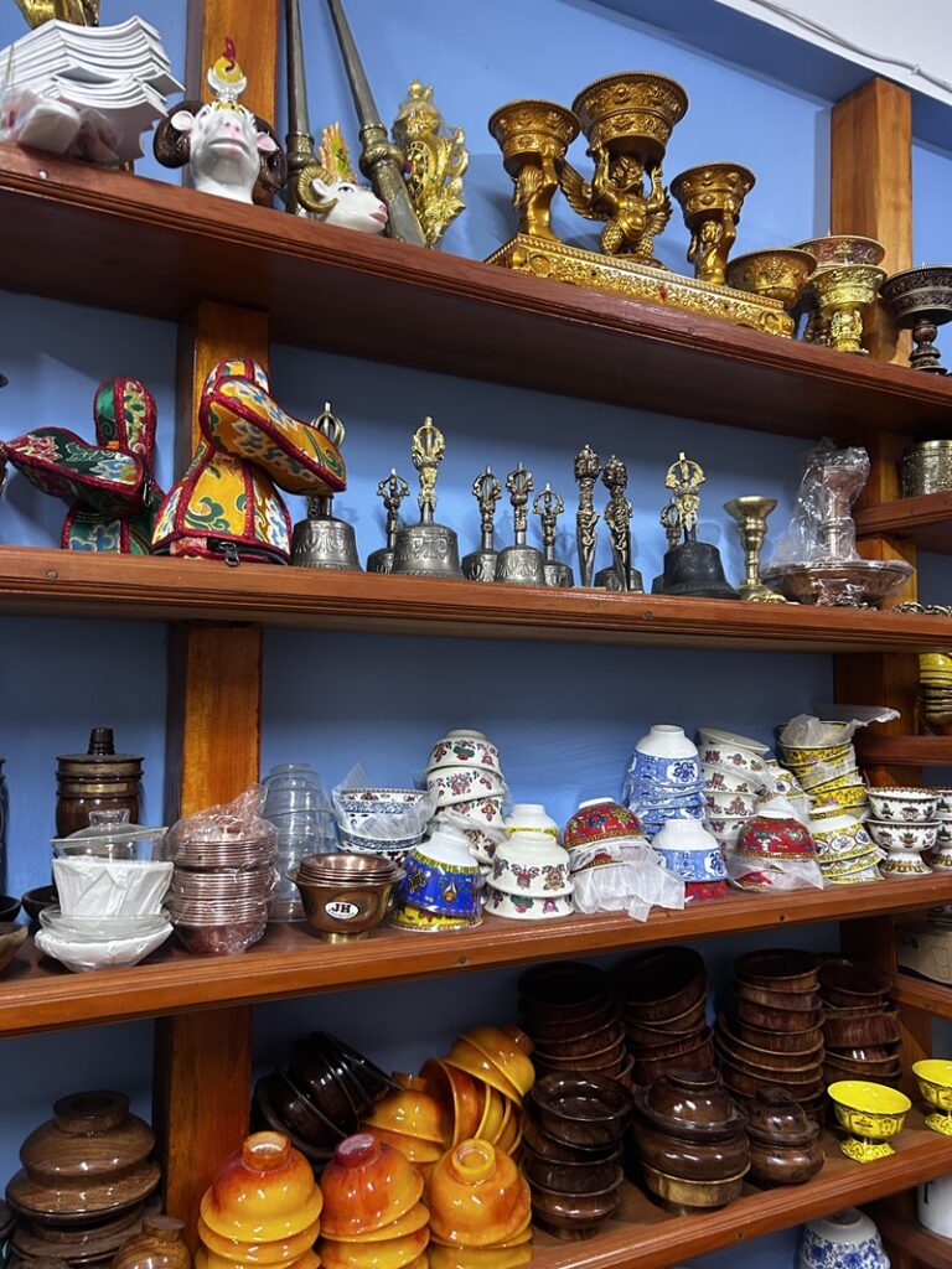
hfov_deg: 53.1
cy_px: 634
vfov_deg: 67.3
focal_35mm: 26
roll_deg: -1.5
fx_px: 953
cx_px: 476
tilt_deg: +4.3
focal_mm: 5.7
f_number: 1.5
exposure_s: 1/50
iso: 400
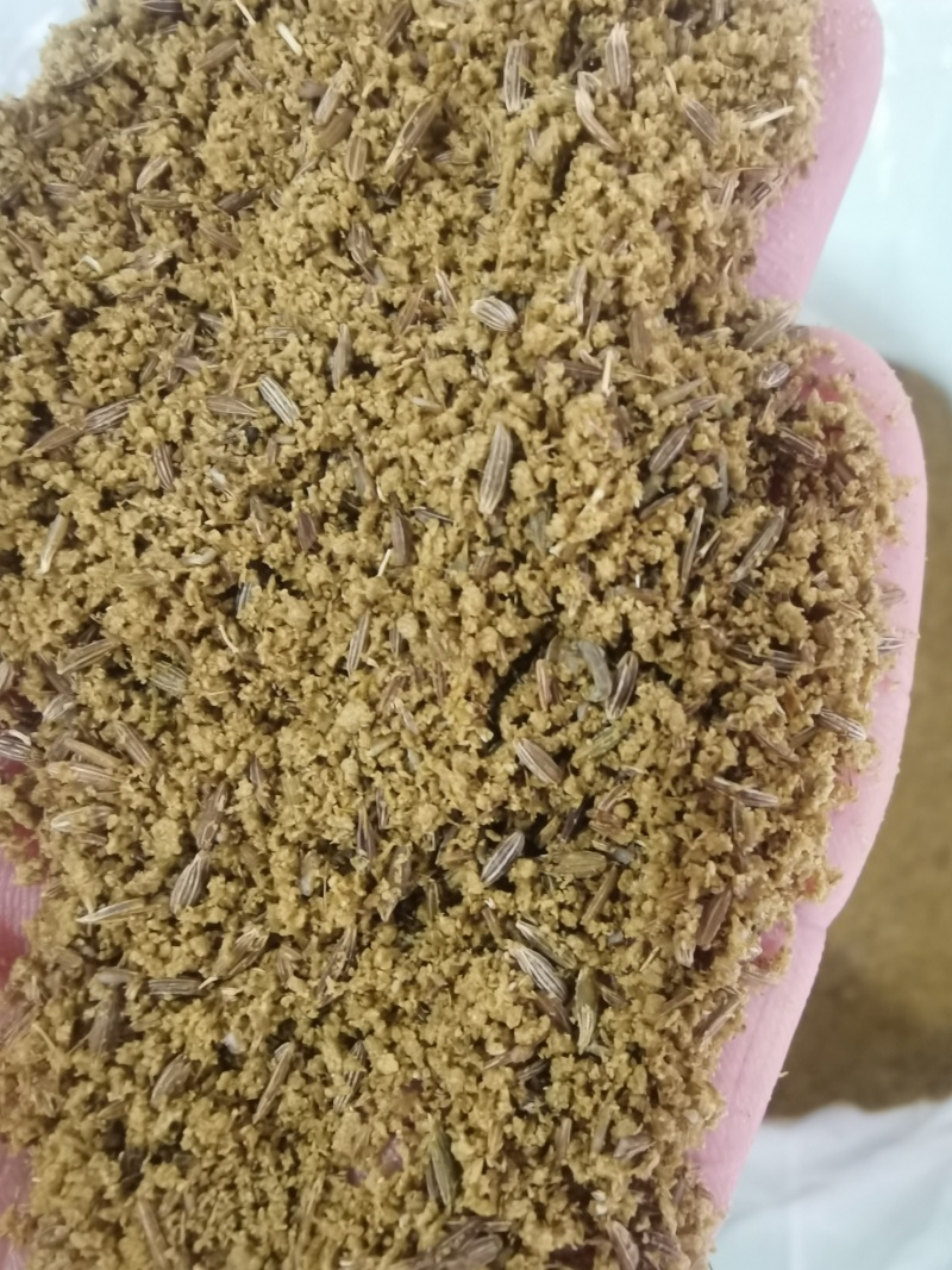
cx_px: 476
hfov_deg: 51.3
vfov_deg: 65.3
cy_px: 635
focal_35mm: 27
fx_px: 990
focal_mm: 2.26
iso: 640
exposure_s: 1/33.3
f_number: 2.2
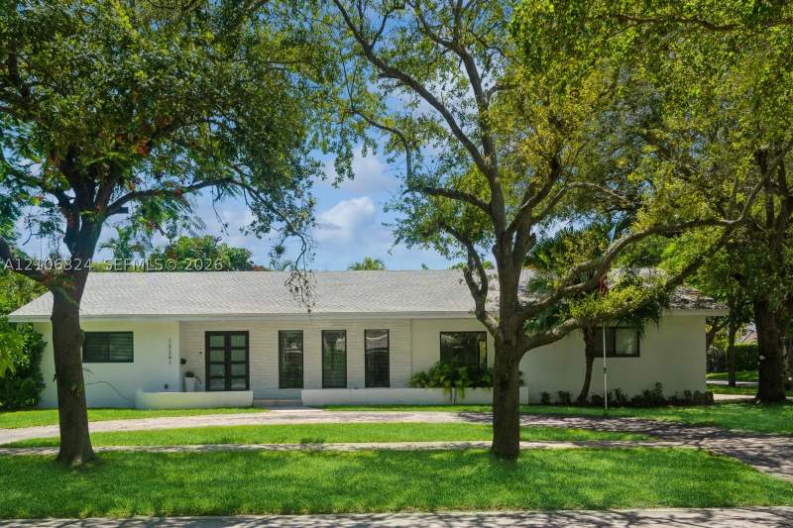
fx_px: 639
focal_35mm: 29
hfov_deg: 63.7
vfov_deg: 44.9
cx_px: 396
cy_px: 264
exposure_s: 1/500
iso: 200
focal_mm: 29
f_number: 8
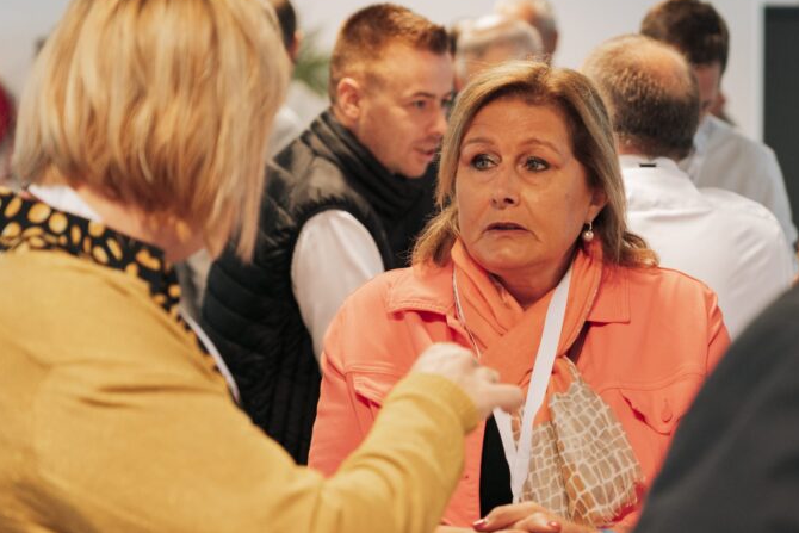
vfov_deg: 12.8
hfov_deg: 19.0
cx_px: 527
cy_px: 256
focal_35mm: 107
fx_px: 2375
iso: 800
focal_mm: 70
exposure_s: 1/125
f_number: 2.8
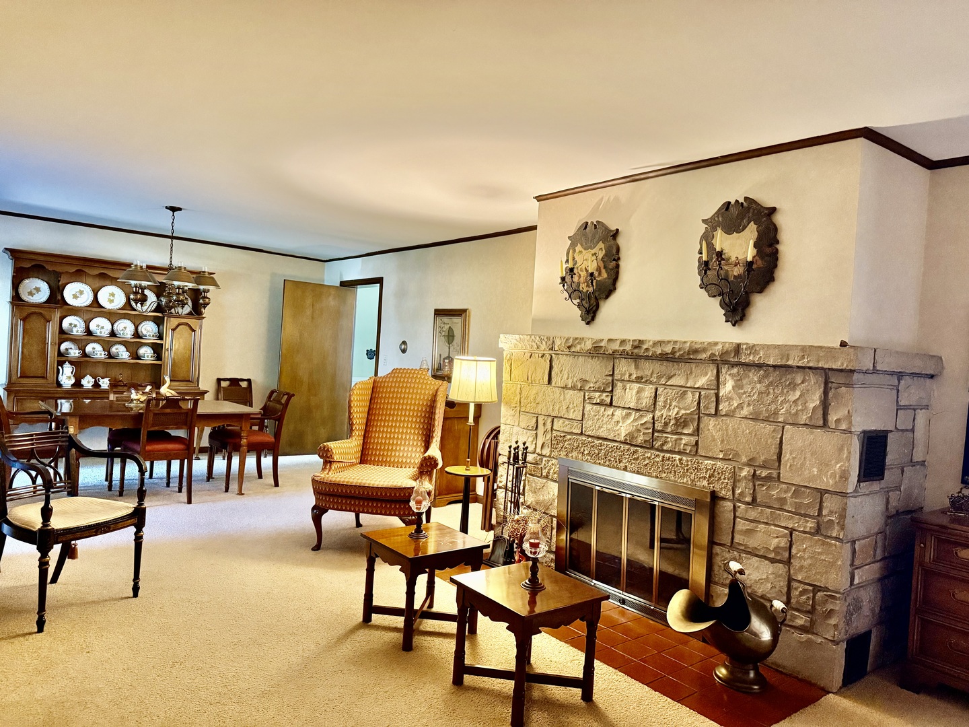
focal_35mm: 24
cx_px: 484
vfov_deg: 56.8
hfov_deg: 71.6
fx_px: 672
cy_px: 364
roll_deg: -3.4
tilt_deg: -0.8
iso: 800
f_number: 1.78
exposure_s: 1/40
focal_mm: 6.76
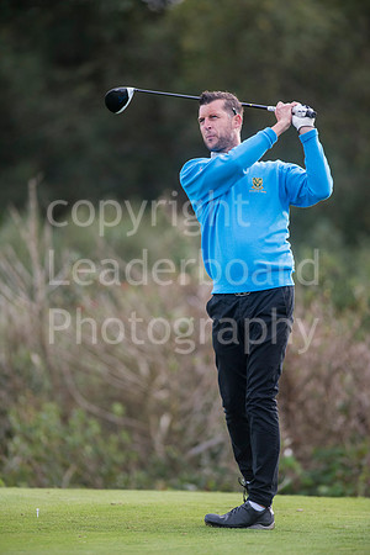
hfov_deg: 4.6
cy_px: 278
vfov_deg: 6.9
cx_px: 185
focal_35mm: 300
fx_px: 4625
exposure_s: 1/1600
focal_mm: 300
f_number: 4
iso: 1000
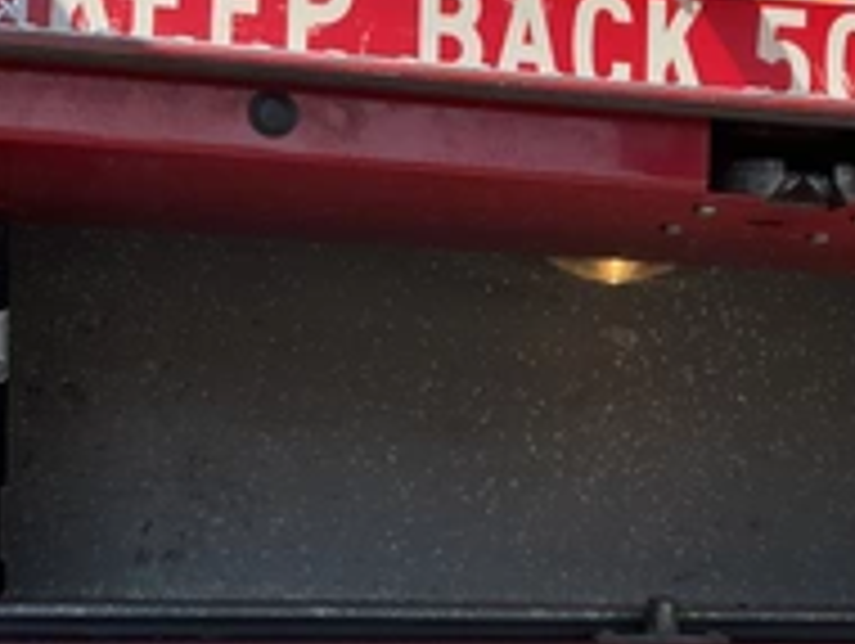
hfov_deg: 31.1
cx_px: 630
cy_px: 468
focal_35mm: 61
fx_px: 1509
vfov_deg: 23.9
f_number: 1.8
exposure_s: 1/749
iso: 25
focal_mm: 3
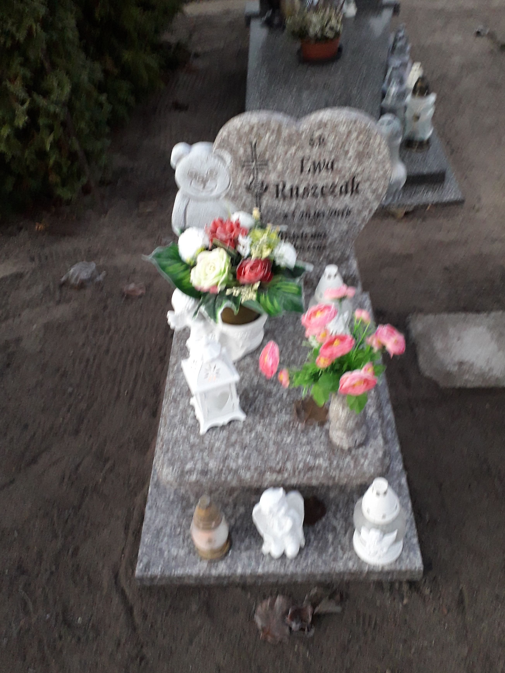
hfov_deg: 44.1
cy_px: 337
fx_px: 622
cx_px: 275
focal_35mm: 32
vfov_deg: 56.8
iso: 250
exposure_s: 1/25
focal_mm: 3.6
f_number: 1.9
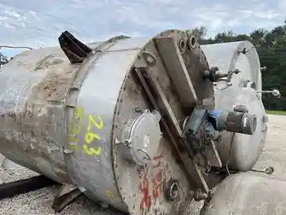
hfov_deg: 58.1
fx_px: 256
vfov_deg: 45.5
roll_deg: -2.6
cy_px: 100
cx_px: 123
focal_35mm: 31
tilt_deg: -0.4
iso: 50
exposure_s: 1/688
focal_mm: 5.1
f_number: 1.6
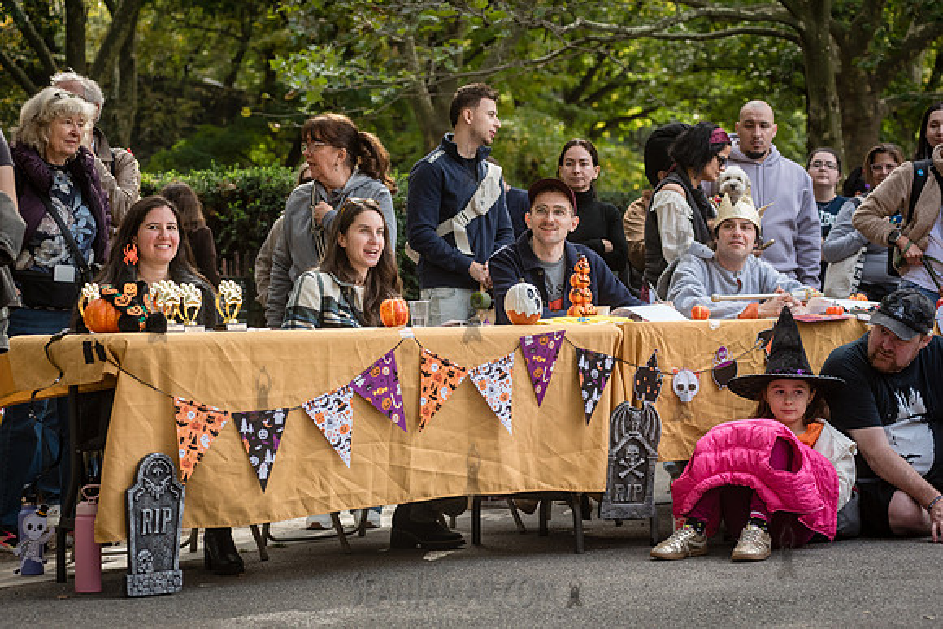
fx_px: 2096
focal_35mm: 80
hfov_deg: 25.4
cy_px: 314
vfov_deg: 17.1
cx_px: 472
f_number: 5
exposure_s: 1/800
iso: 1000
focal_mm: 80
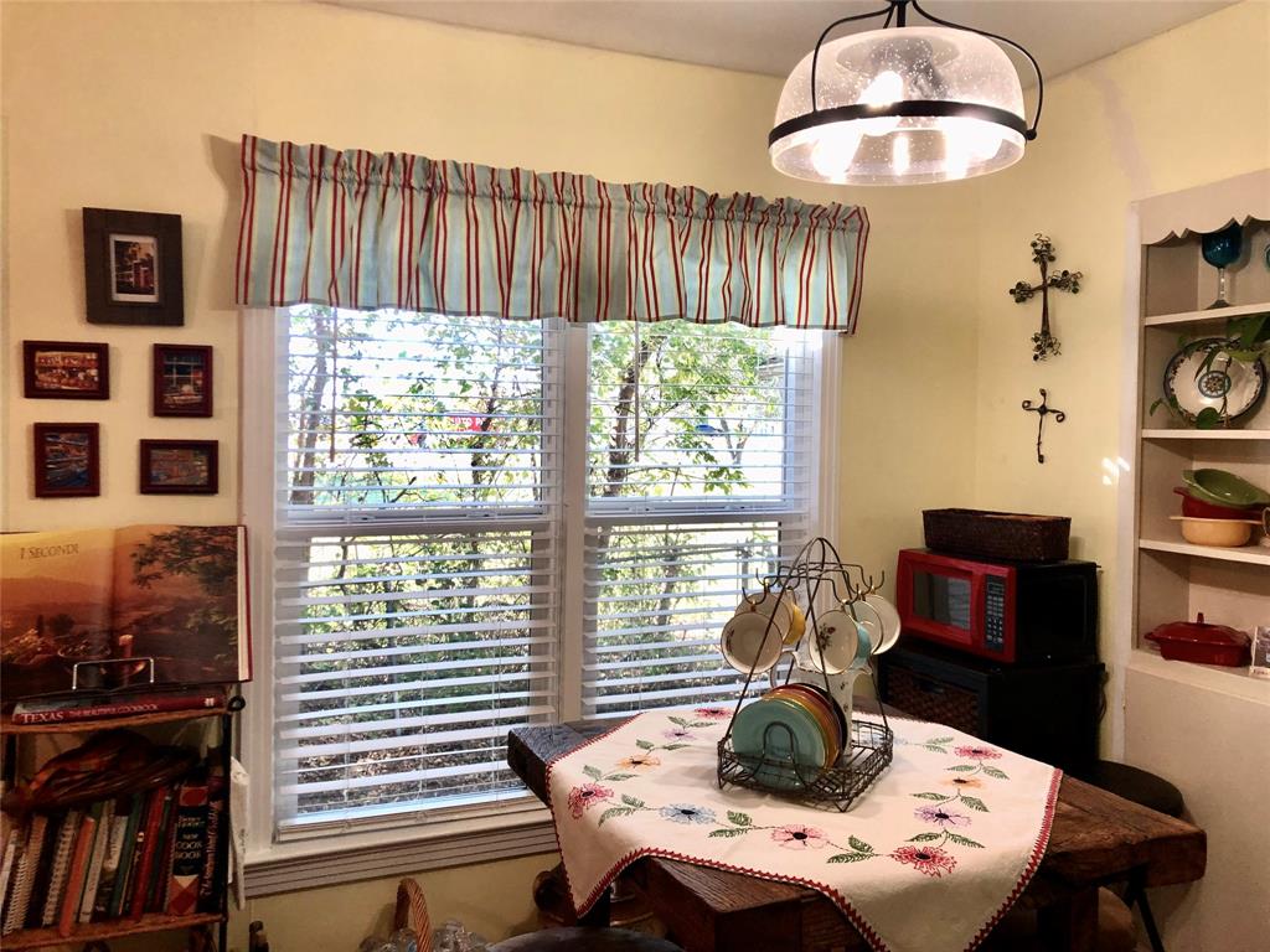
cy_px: 476
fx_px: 1027
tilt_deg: -3.1
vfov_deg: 49.7
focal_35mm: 28
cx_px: 635
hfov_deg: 63.4
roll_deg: +0.2
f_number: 1.8
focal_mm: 3.99
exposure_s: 1/40
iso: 25
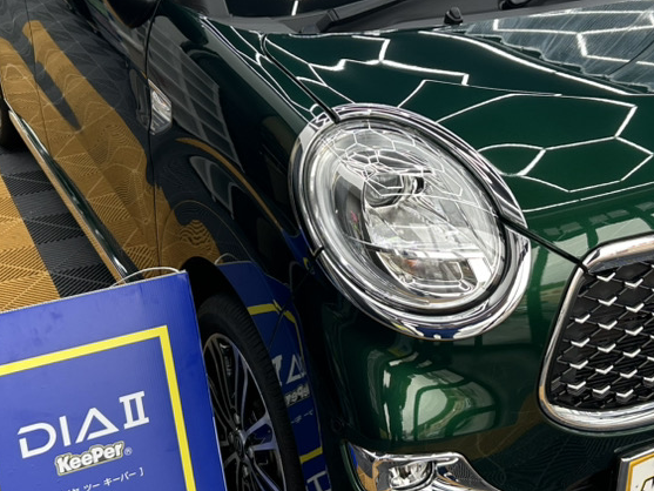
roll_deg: -0.6
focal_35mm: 56
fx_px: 1058
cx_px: 370
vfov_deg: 26.0
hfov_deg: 34.3
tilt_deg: -24.8
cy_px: 184
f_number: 1.5
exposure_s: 1/120
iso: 64
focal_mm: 5.7
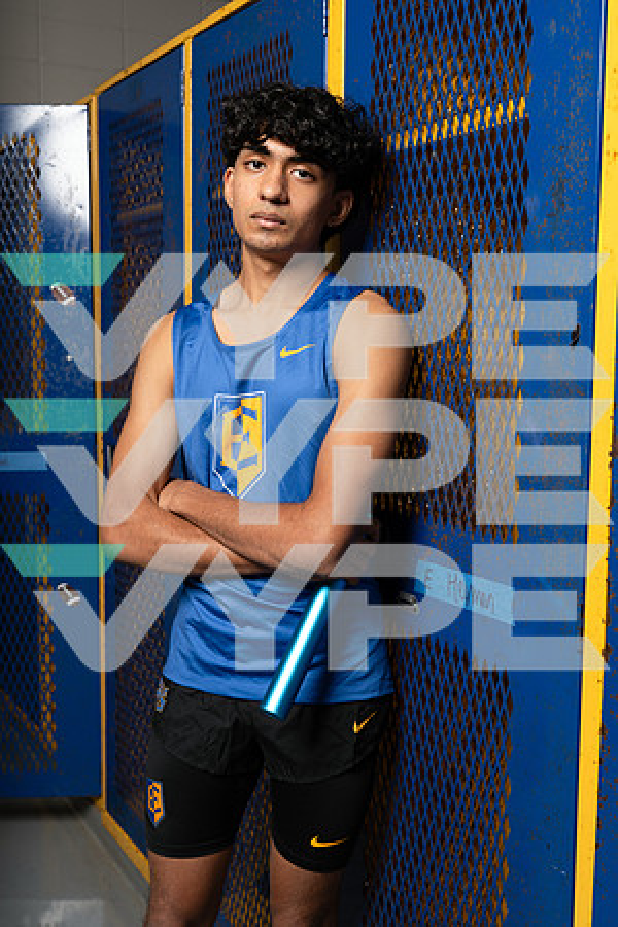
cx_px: 309
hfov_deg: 31.9
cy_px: 464
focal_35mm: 42
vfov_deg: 46.4
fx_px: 1081
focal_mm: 42
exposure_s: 1/250
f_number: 8
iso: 125
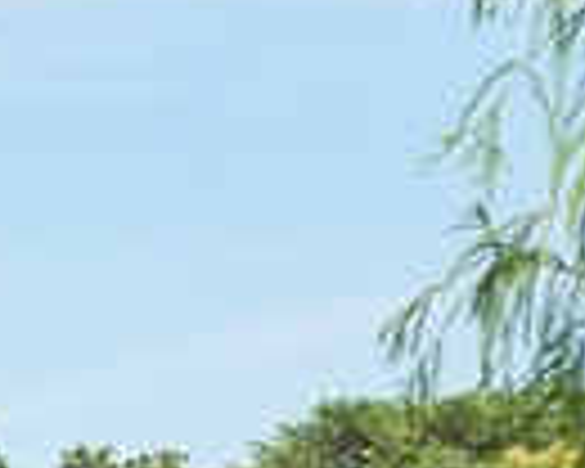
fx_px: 8158
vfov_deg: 3.2
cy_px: 1438
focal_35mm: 471
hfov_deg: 4.0
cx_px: -747
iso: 1600
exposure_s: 1/2500
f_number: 9
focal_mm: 63.7
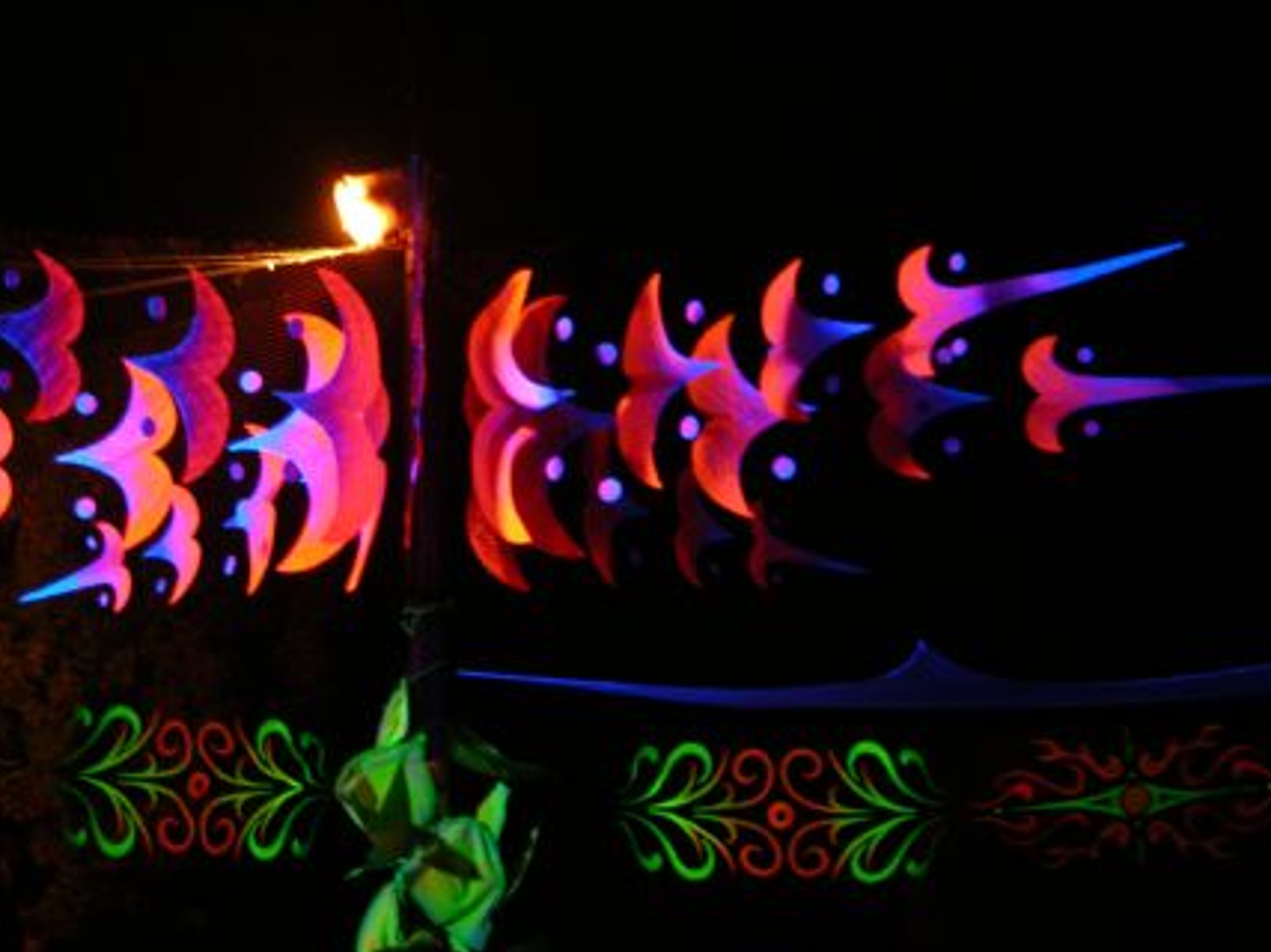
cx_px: 521
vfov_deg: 22.9
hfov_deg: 30.2
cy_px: 500
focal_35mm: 64
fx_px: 2349
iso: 200
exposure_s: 2
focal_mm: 10.7
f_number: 2.9
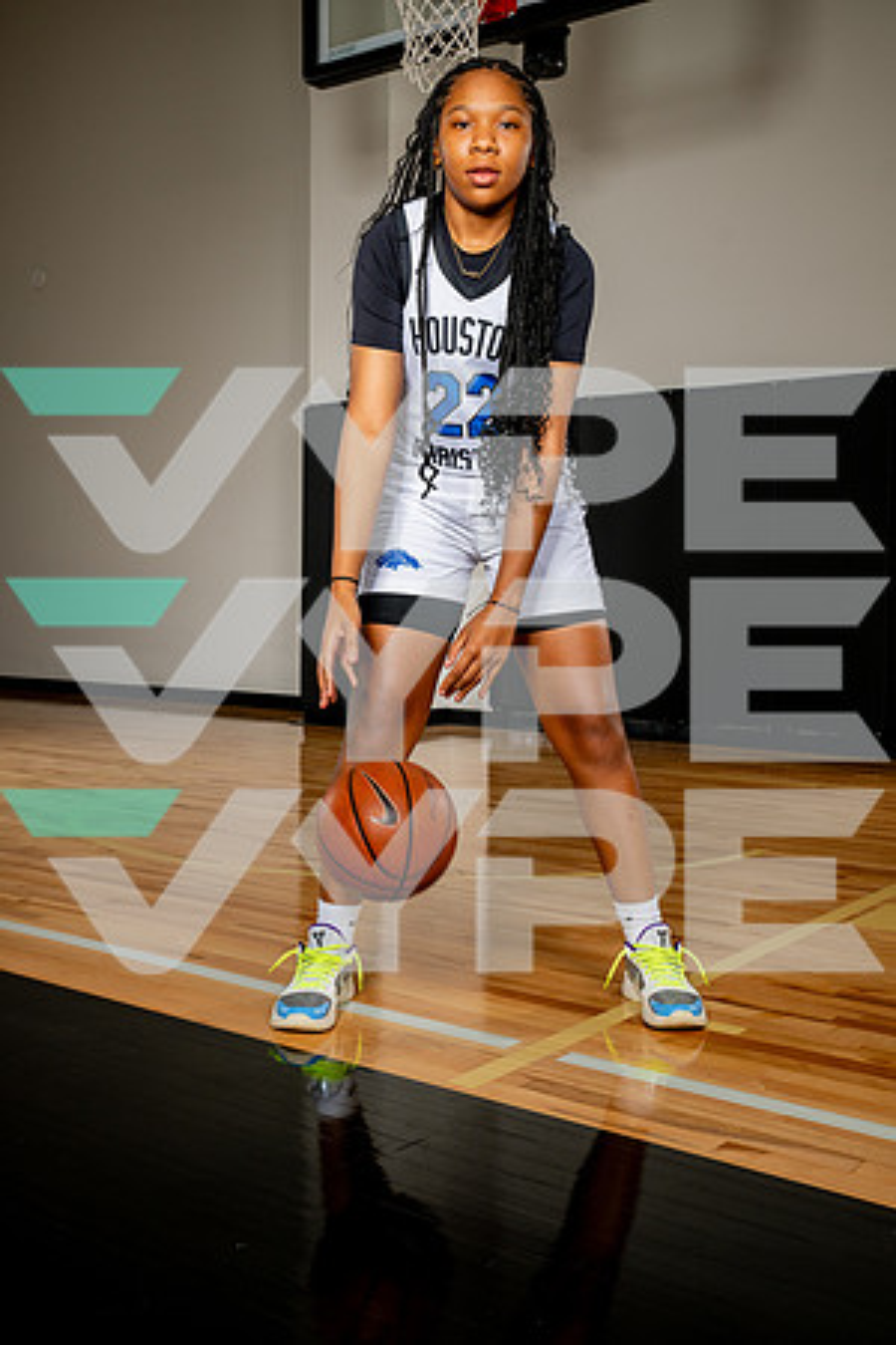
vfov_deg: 50.7
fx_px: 1419
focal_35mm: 38
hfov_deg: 35.1
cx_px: 448
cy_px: 672
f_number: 8
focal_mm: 38
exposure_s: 1/500
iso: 250
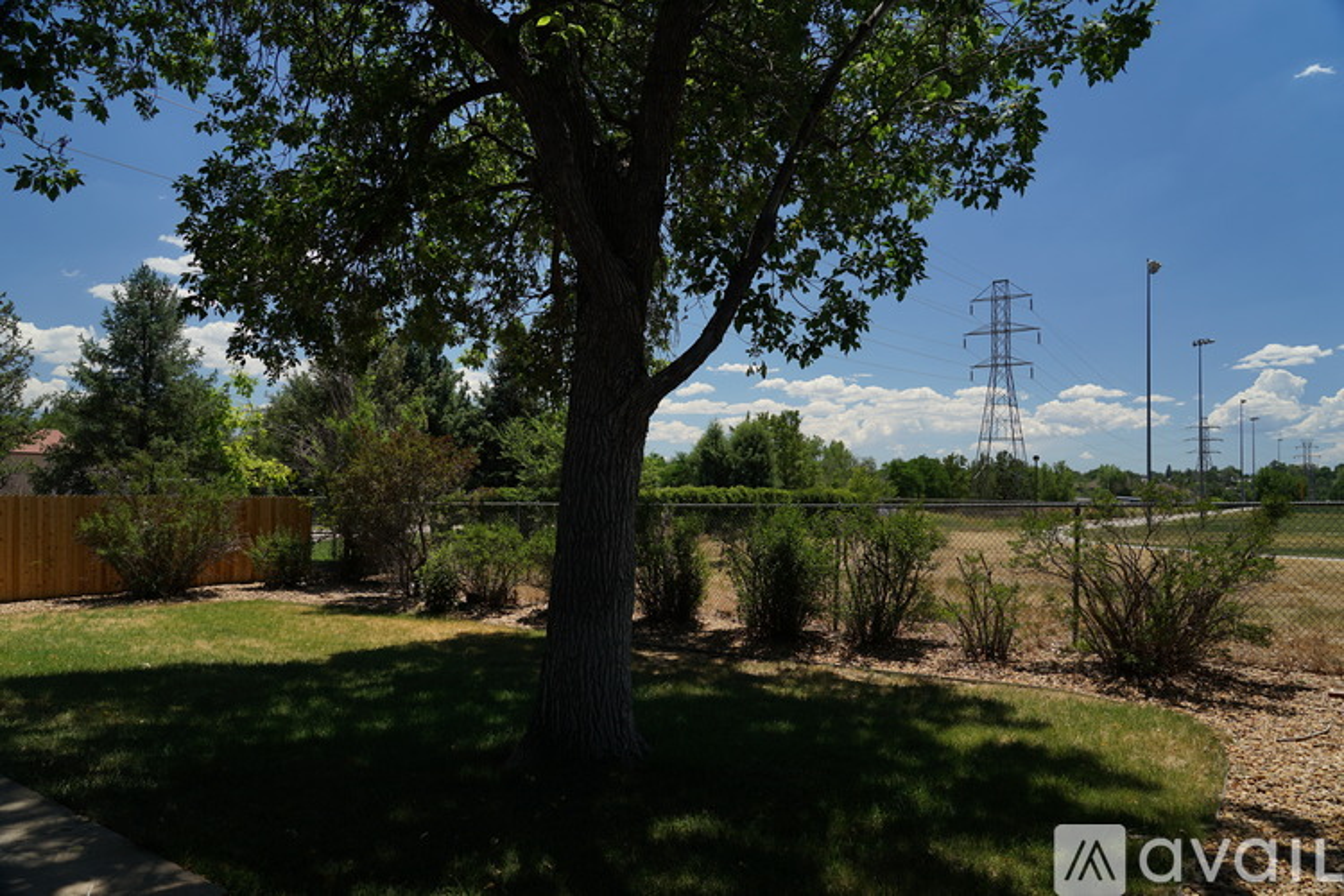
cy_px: 448
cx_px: 672
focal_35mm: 24
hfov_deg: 73.7
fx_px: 896
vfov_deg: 53.1
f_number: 6.3
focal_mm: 24
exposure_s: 1/250
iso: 100
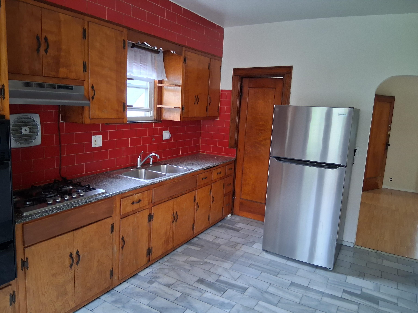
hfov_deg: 67.3
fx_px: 314
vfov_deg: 53.1
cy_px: 156
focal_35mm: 26
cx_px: 209
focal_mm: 3.98
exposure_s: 1/40
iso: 500
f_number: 1.8
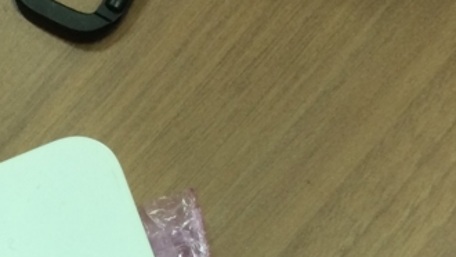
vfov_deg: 10.8
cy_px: 593
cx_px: -43
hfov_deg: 20.8
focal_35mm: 98
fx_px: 1186
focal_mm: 4.15
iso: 50
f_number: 2.2
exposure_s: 1/33
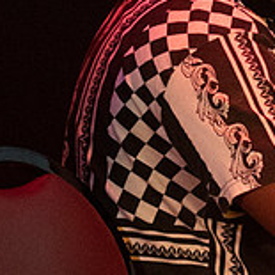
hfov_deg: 3.1
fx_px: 5024
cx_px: 318
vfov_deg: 3.1
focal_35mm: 559
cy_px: -26
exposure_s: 1/200
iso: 1600
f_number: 2.8
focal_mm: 98
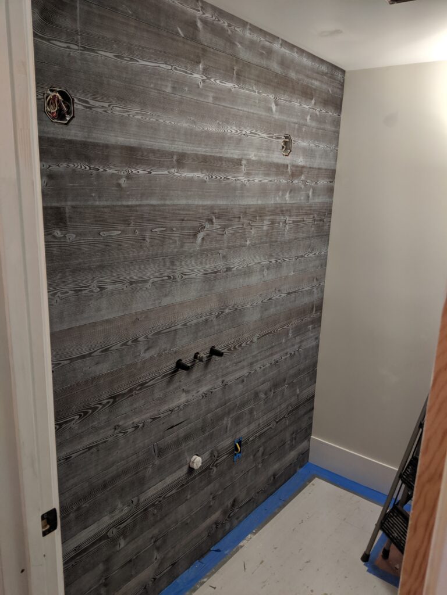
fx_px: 465
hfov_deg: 51.4
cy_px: 298
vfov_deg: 65.3
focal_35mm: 27
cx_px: 224
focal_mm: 4.44
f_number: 1.8
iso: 105
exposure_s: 1/120
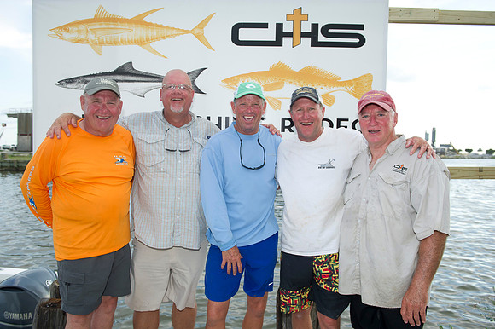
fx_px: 385
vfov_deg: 46.4
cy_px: 164
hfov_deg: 65.5
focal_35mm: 28
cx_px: 248
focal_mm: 28
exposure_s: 1/200
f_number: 4.5
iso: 200
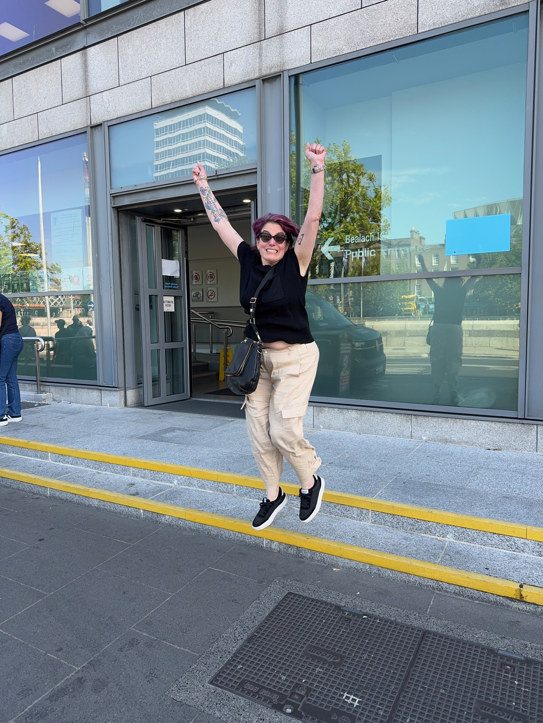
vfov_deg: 71.6
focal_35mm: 24
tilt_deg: -4.0
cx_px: 272
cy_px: 362
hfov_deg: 56.8
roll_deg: +1.0
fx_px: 502
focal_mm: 6.76
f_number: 1.78
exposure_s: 1/609
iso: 80
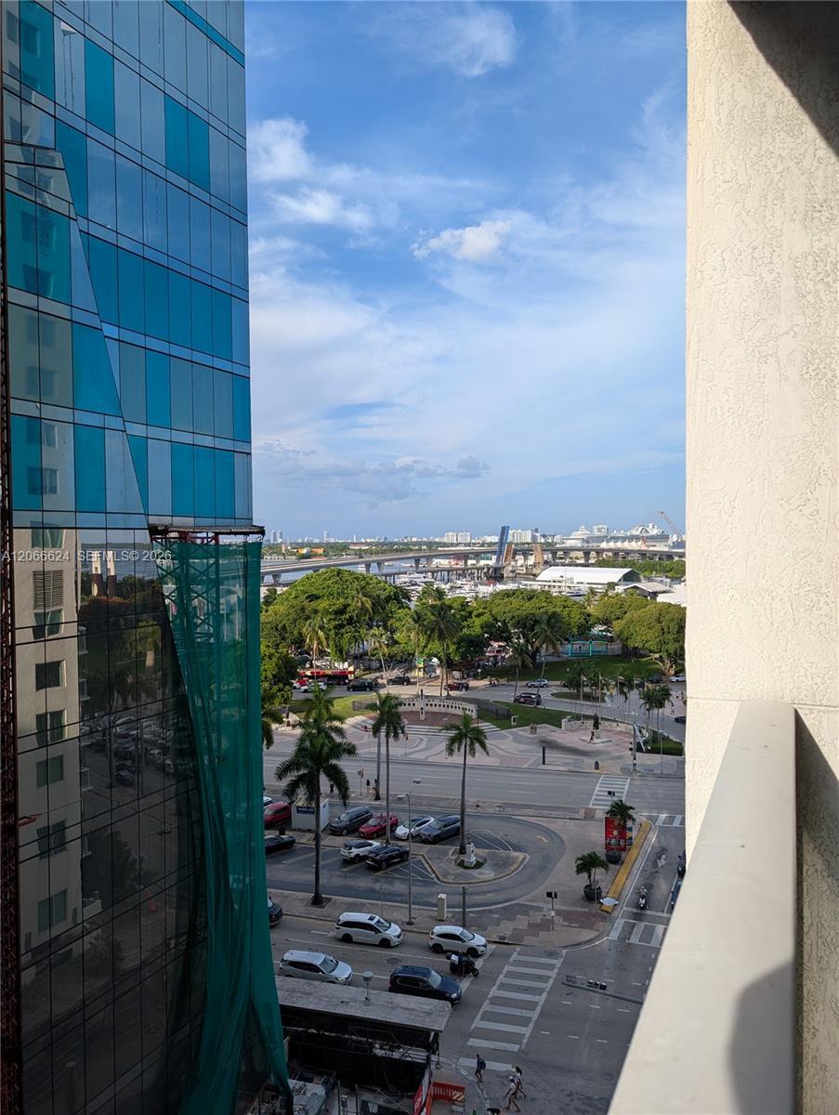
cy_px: 558
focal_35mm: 24
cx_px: 420
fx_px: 774
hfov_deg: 56.9
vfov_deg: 71.5
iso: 22
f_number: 1.68
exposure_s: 1/835
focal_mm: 6.9
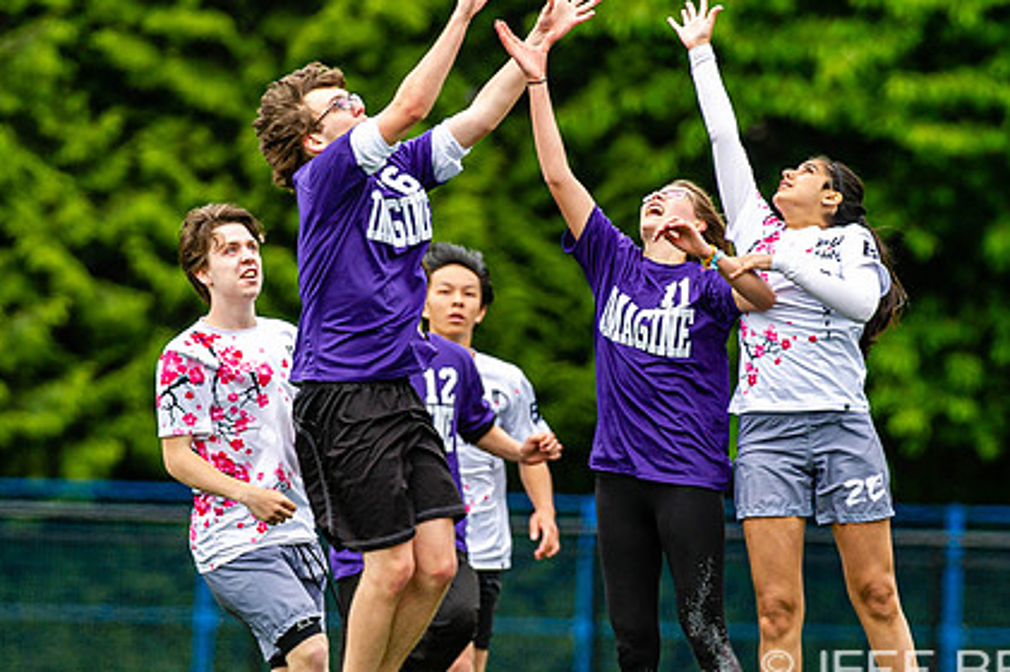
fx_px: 18614
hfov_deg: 3.1
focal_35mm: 664
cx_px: 644
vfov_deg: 2.1
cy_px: 450
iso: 320
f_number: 4
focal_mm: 310
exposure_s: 1/1000
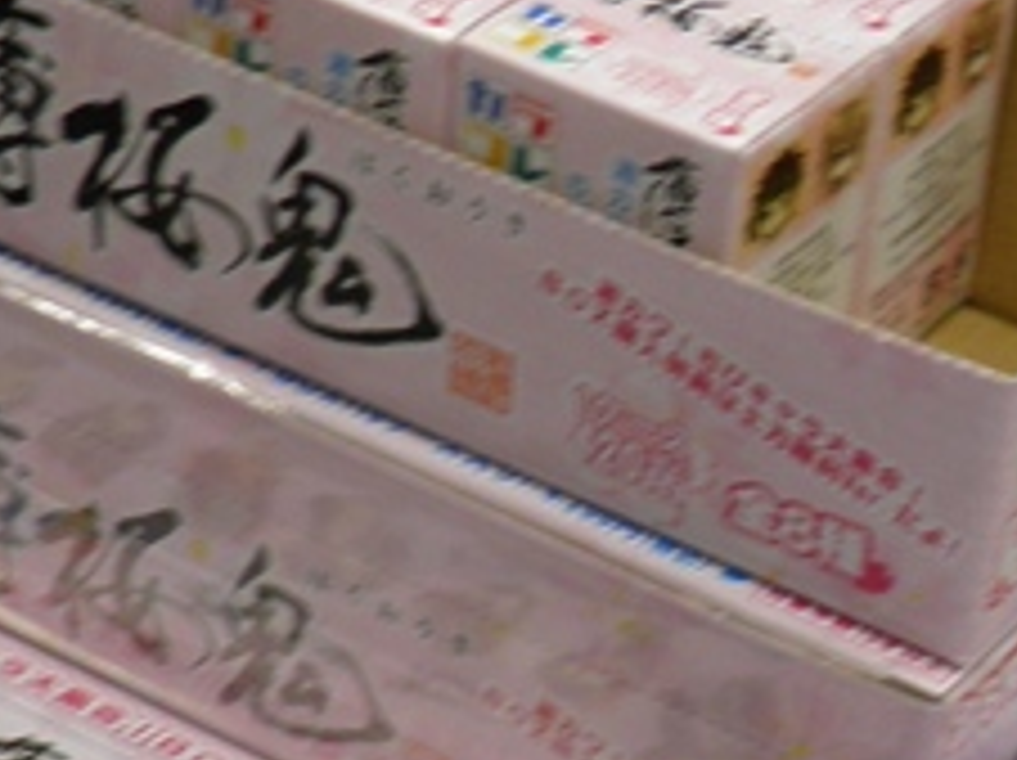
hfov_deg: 14.6
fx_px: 3903
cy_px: 684
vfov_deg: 11.1
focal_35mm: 133
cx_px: 1030
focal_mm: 4.9
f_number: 2.8
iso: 50
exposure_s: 1/40
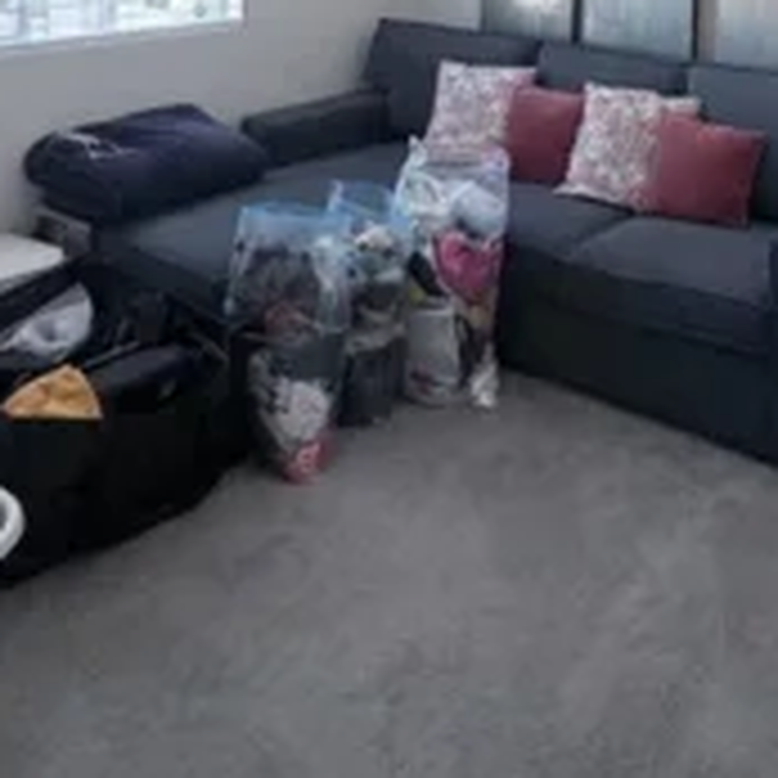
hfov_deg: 40.5
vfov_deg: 35.0
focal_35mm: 40
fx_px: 1017
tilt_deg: +0.3
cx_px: 598
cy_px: -108
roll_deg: -0.9
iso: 200
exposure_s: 1/120
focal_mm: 2.22
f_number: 2.2
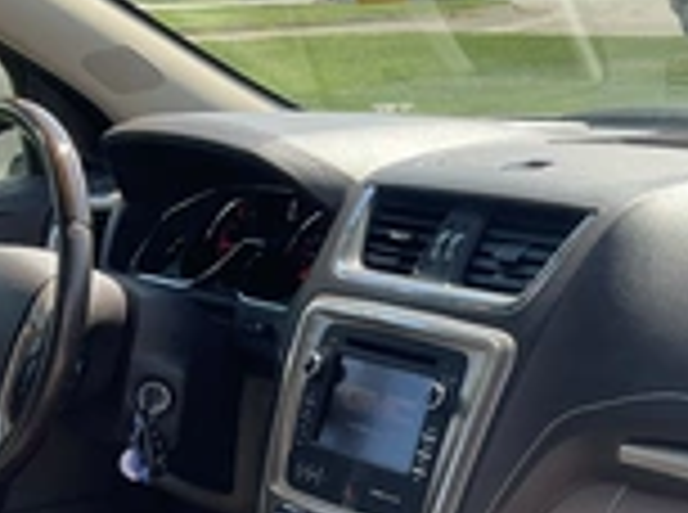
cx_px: 598
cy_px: 554
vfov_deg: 18.6
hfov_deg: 25.1
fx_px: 1507
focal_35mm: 76
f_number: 1.8
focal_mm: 3
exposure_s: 1/316
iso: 25
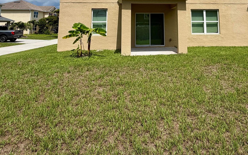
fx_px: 128
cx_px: 140
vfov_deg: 59.2
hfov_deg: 87.5
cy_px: 41
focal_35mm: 19
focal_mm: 2.22
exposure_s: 1/1259
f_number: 2.2
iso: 20
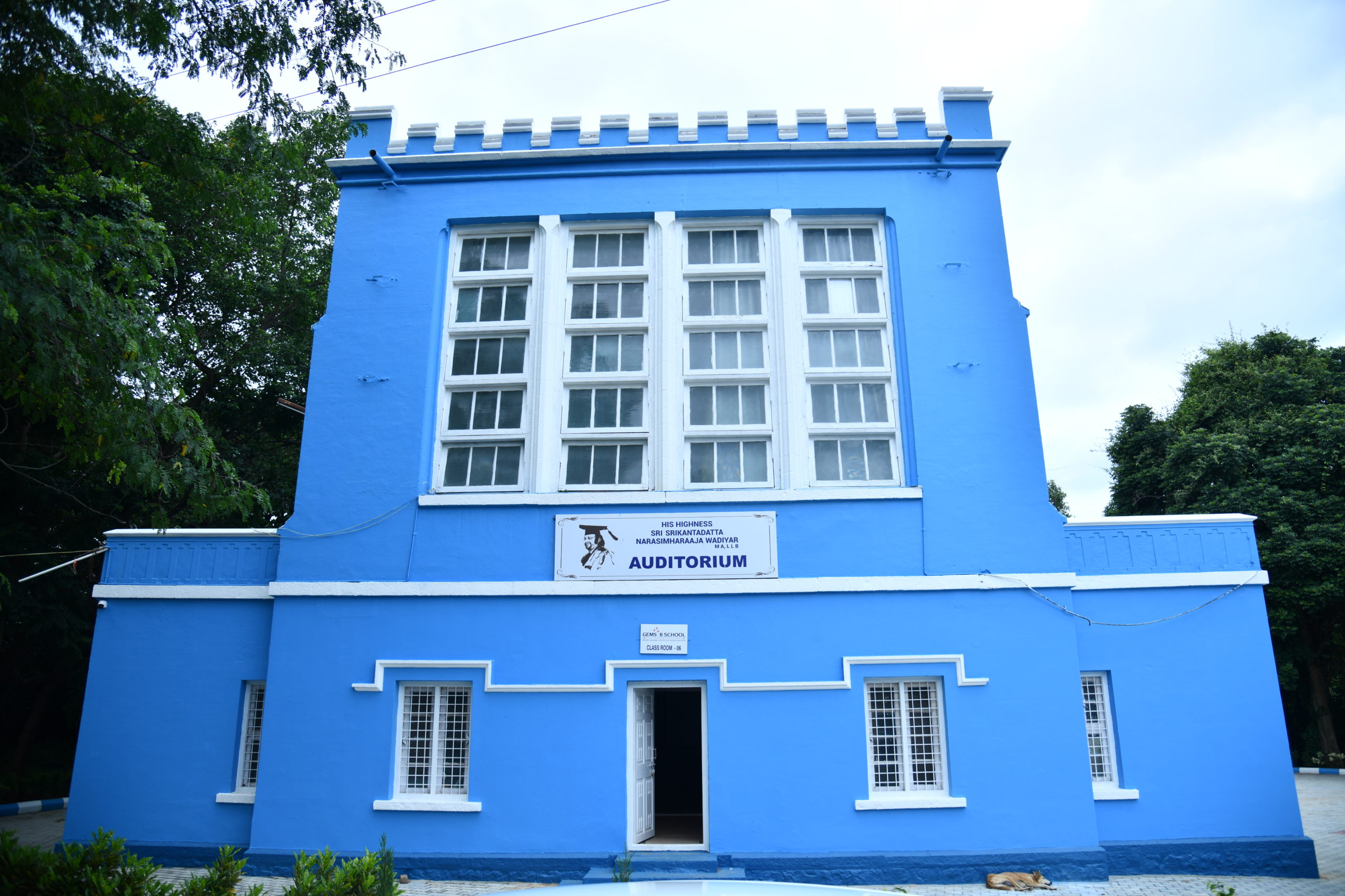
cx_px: 672
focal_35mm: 24
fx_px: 897
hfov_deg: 73.7
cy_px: 448
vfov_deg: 53.1
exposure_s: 1/250
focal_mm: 24
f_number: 4.5
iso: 64
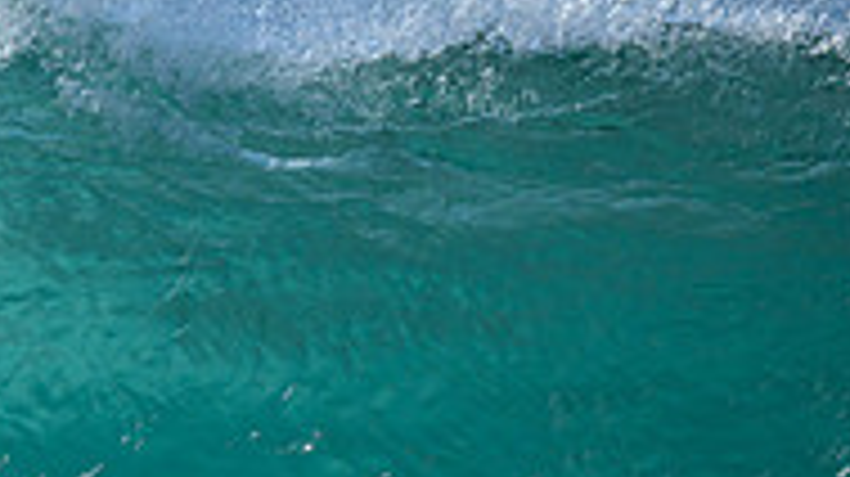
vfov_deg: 0.4
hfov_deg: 0.7
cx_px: -279
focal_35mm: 3093
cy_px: 526
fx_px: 69663
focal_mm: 800
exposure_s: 1/2000
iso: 280
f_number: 6.3
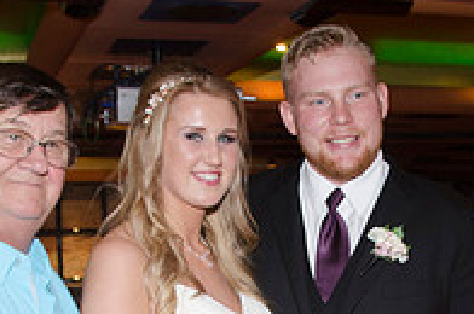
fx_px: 1052
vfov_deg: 16.2
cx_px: 295
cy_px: 394
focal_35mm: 80
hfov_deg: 25.3
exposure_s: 1/60
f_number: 5.6
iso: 400
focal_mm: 18
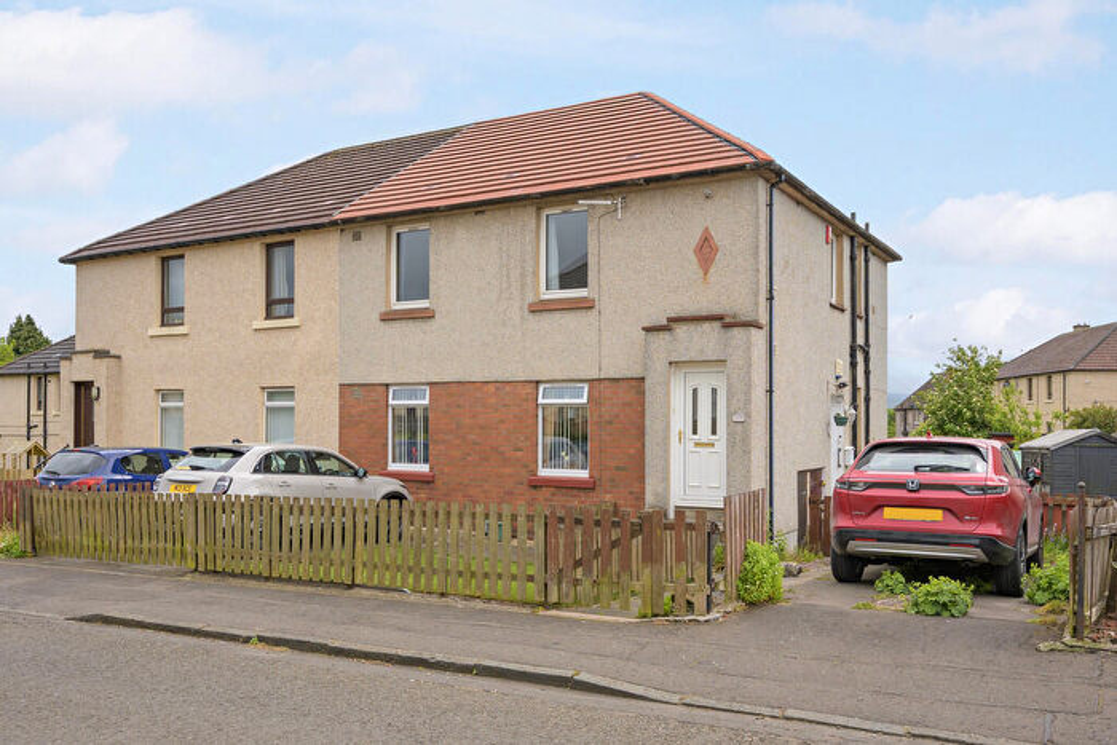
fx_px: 745
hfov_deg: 73.7
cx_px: 558
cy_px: 372
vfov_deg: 53.2
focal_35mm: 24
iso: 100
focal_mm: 24
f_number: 7.1
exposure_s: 1/125
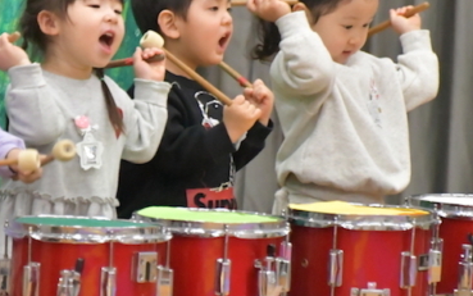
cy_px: 137
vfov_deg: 2.4
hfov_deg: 3.8
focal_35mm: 556
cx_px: 88
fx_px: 7171
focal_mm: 175
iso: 12800
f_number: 6
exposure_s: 1/250
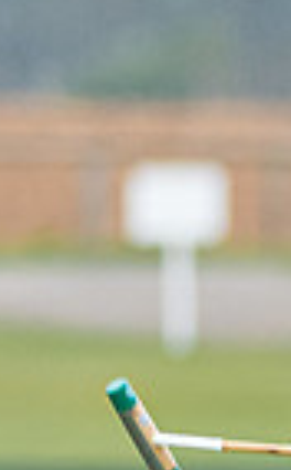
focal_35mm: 3079
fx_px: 39309
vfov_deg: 0.7
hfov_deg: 0.4
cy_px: 668
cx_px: 937
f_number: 2.8
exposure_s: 1/2000
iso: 320
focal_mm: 300
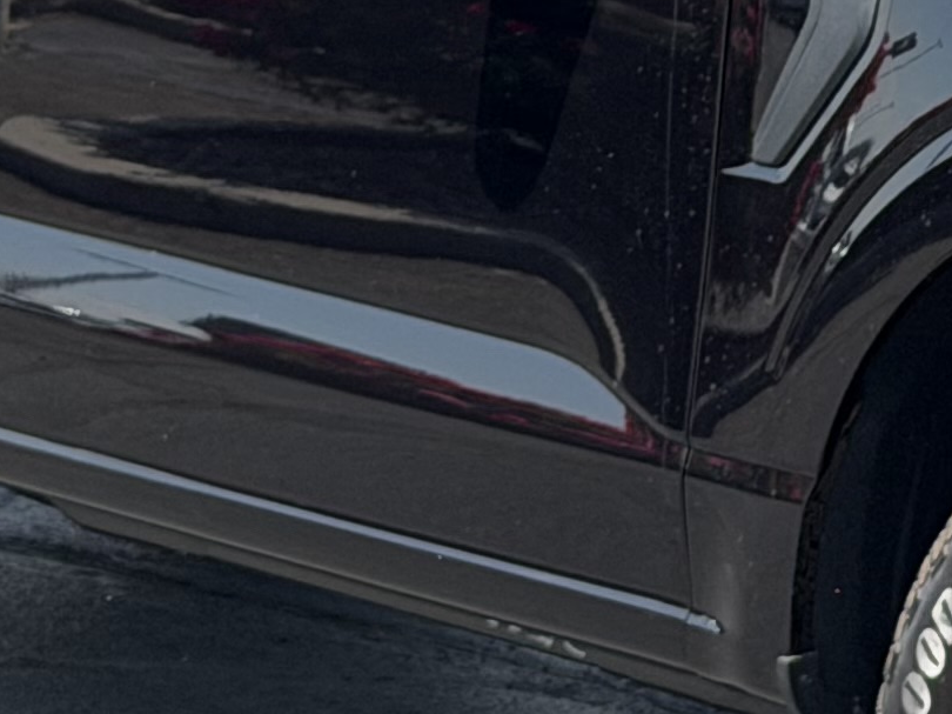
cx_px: 937
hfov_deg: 8.2
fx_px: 6571
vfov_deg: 6.2
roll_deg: -3.1
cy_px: -67
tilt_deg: -3.6
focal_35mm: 239
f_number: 1.78
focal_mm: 6.76
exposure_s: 1/1575
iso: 100
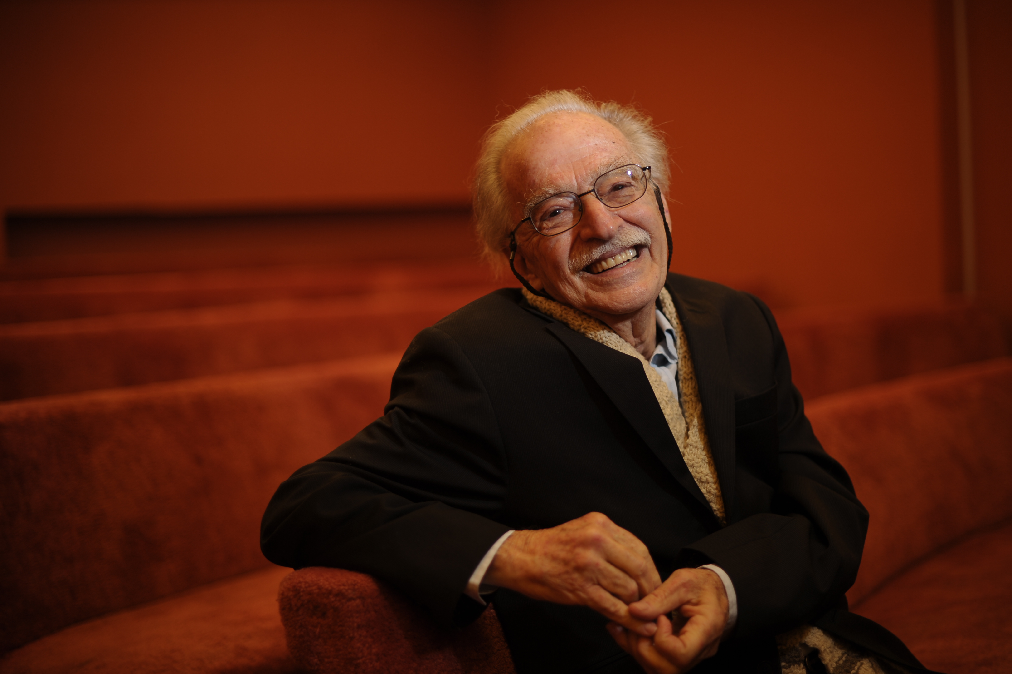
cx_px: 506
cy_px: 337
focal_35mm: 50
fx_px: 1405
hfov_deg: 39.6
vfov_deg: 27.0
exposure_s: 1/100
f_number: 1.4
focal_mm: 50
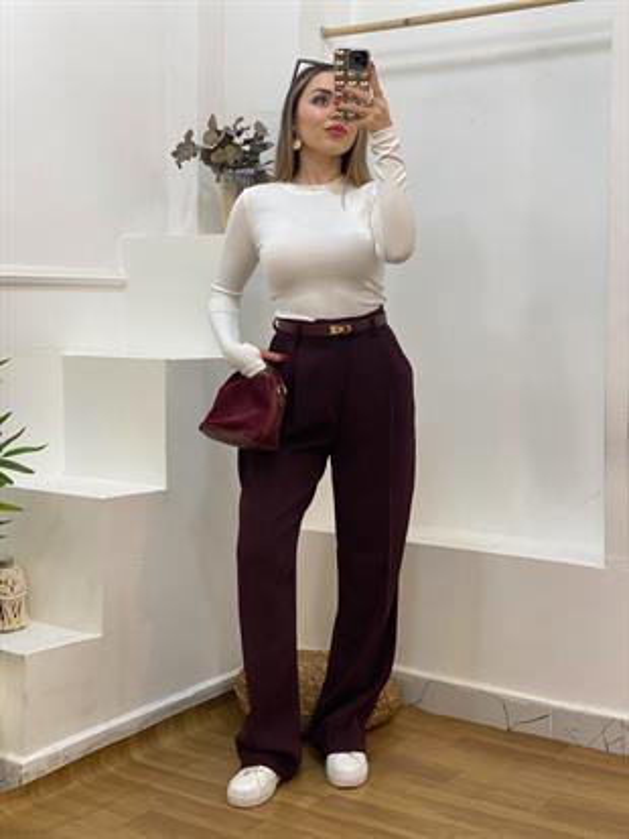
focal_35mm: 52
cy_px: 420
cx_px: 314
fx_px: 1259
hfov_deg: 28.0
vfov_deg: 36.8
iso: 80
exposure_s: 1/100
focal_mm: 6
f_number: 2
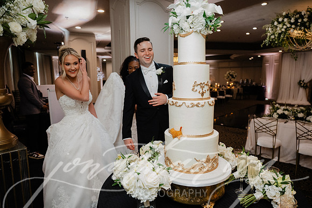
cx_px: 156
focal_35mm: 24
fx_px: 208
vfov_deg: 53.2
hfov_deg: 73.7
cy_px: 104
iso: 2500
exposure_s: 1/100
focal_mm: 24
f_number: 2.8
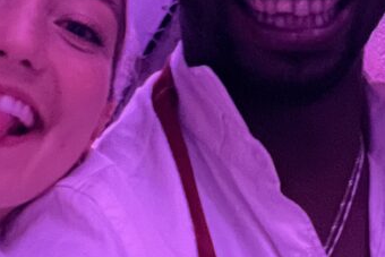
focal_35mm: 94
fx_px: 1006
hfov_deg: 21.4
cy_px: -41
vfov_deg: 14.2
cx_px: 307
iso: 3200
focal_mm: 2.71
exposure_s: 1/15
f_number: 2.2
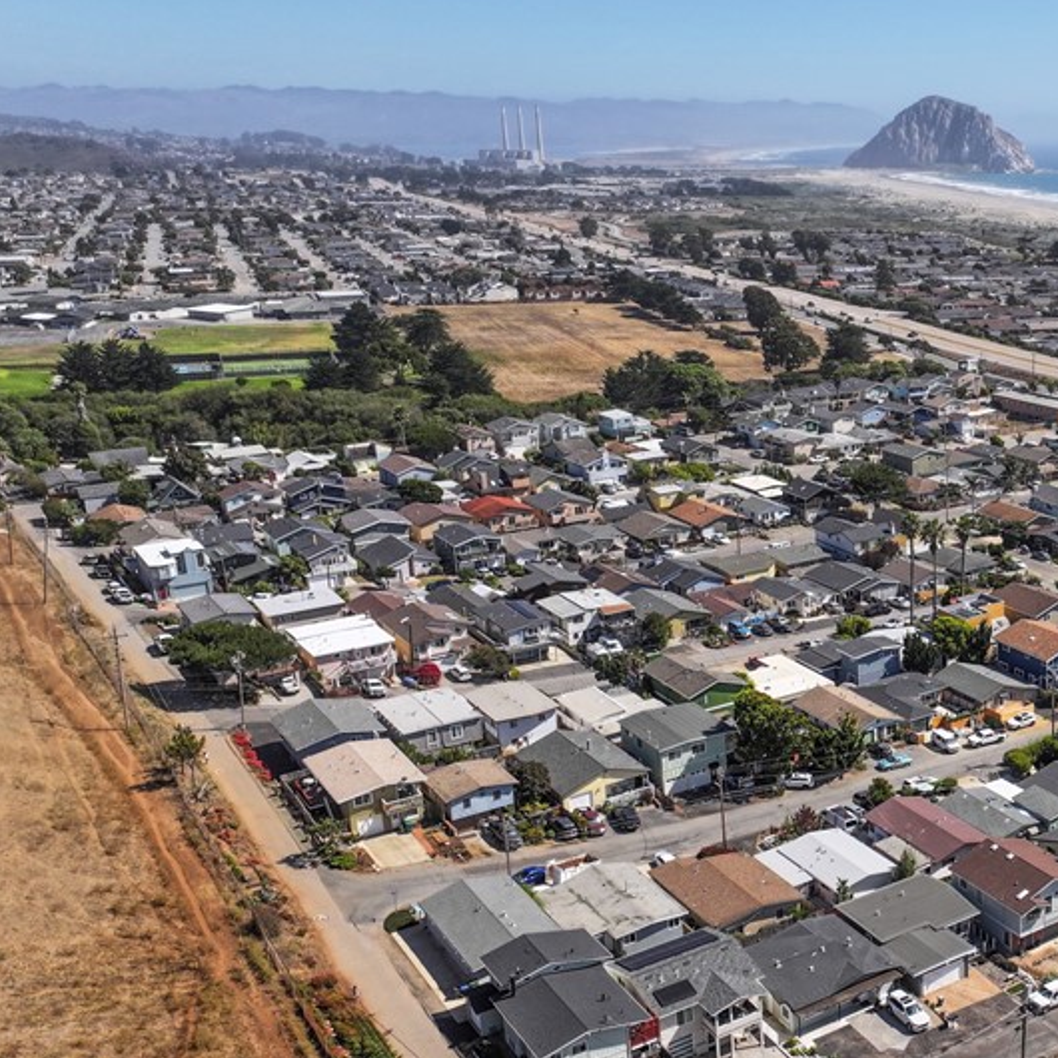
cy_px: 580
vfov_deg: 40.9
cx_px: 970
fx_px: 1418
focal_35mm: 41
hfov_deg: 37.9
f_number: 2.8
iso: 100
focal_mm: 12.29
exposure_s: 1/2000
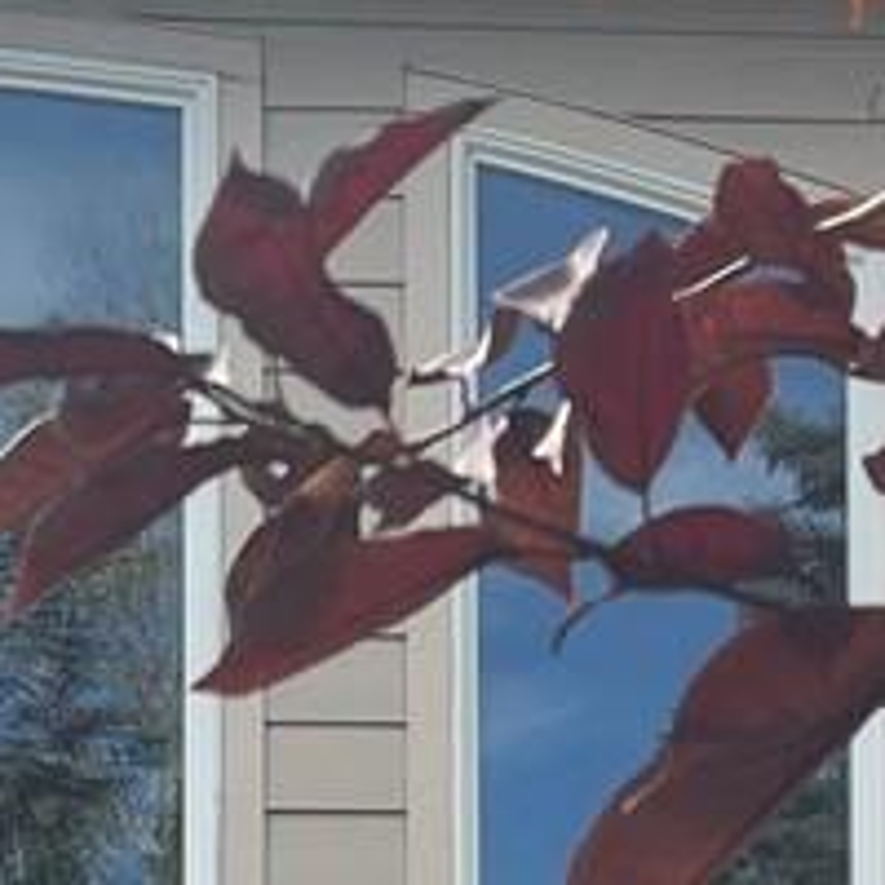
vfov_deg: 8.8
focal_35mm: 184
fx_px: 5322
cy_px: 1982
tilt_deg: +1.3
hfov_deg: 9.3
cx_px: -425
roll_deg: +0.1
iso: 50
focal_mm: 5.1
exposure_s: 1/1355
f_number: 1.6
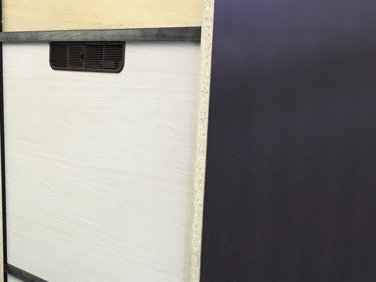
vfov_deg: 20.5
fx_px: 760
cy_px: 269
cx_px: 95
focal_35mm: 70
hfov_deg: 27.4
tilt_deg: -16.0
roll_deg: -0.4
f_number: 1.8
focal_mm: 3.99
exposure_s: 1/17
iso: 40
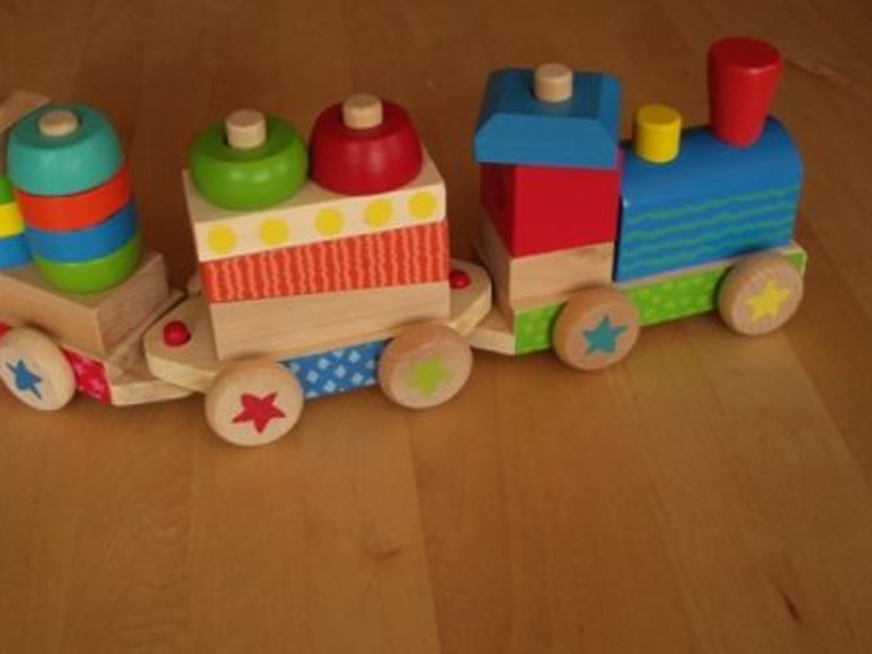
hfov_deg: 40.3
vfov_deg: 30.7
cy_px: 250
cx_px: 345
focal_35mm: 47
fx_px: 1184
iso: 80
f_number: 2.6
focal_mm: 5.8
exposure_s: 1/100
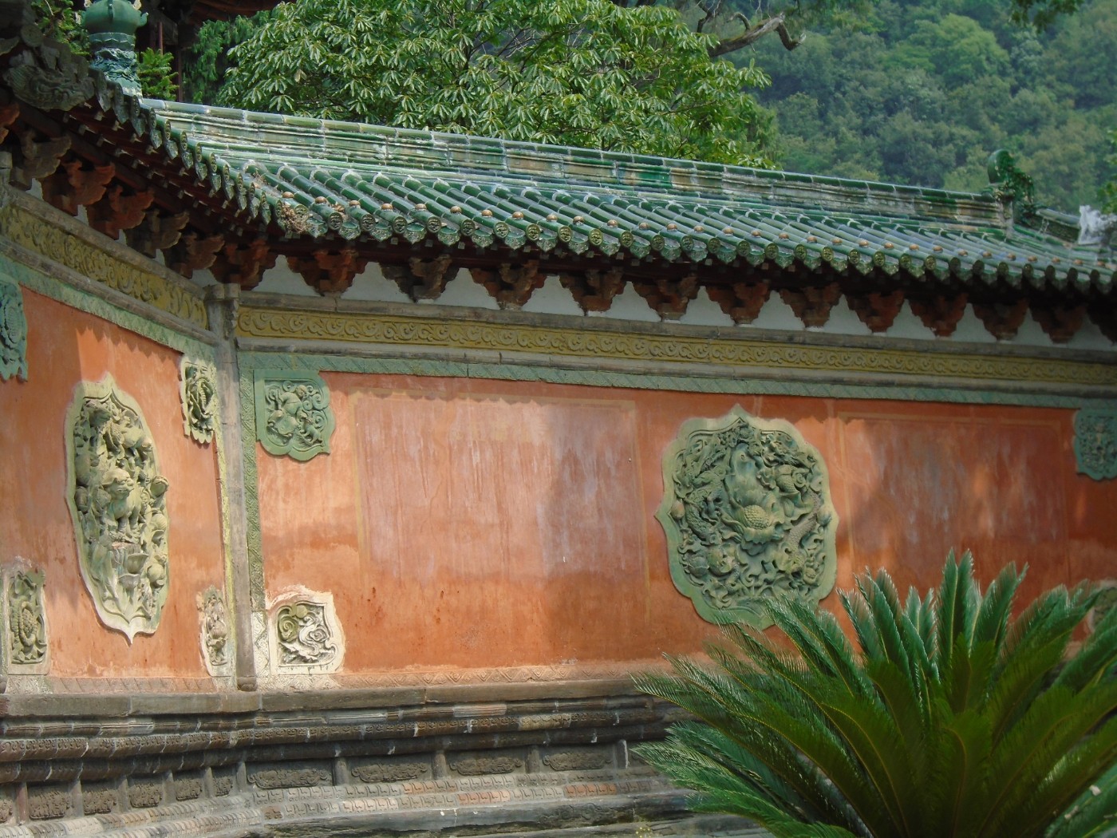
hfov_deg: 28.6
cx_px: 558
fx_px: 2194
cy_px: 419
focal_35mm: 68
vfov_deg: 21.6
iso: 100
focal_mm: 12
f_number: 5.5
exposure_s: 1/250
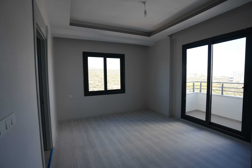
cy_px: 84
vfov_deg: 70.4
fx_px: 119
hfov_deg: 93.3
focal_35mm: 17
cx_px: 126
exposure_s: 1/100
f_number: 4.5
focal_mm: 17
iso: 100
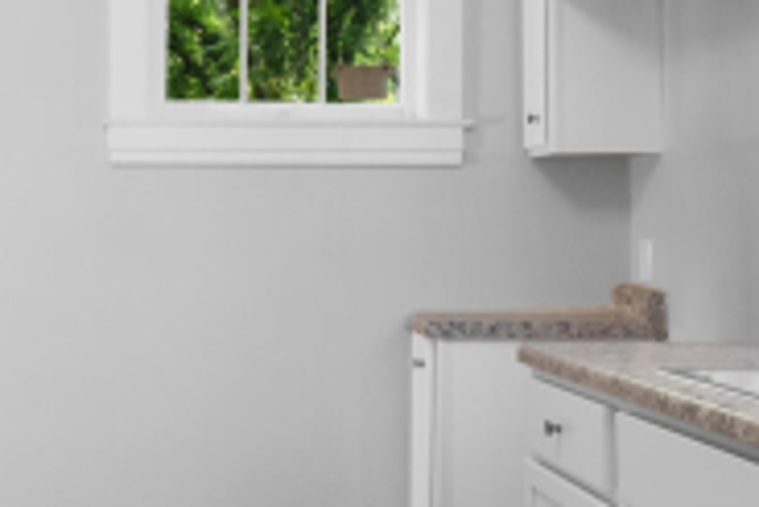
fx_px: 1287
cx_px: 136
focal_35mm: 61
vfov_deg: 22.2
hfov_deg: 31.9
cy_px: 190
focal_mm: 10
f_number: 10
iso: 400
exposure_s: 1/2.5
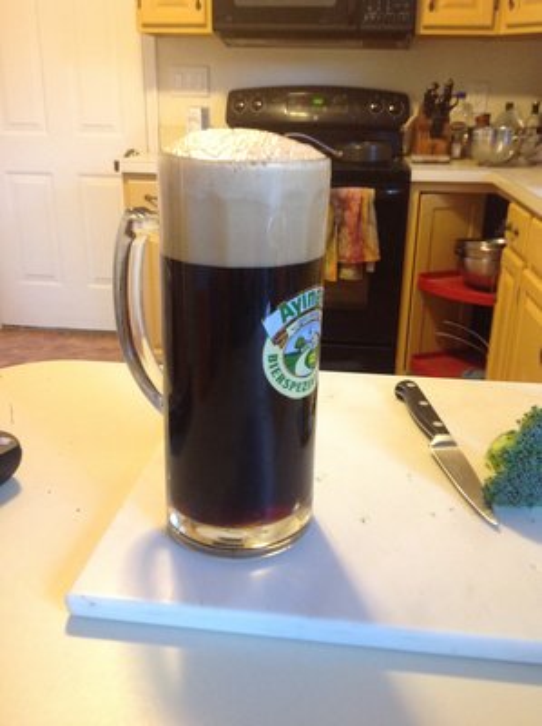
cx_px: 271
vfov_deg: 52.7
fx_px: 732
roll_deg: -0.6
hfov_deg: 40.6
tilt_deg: -21.6
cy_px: 363
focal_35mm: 35
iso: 250
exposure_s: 1/15
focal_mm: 4.28
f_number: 2.4
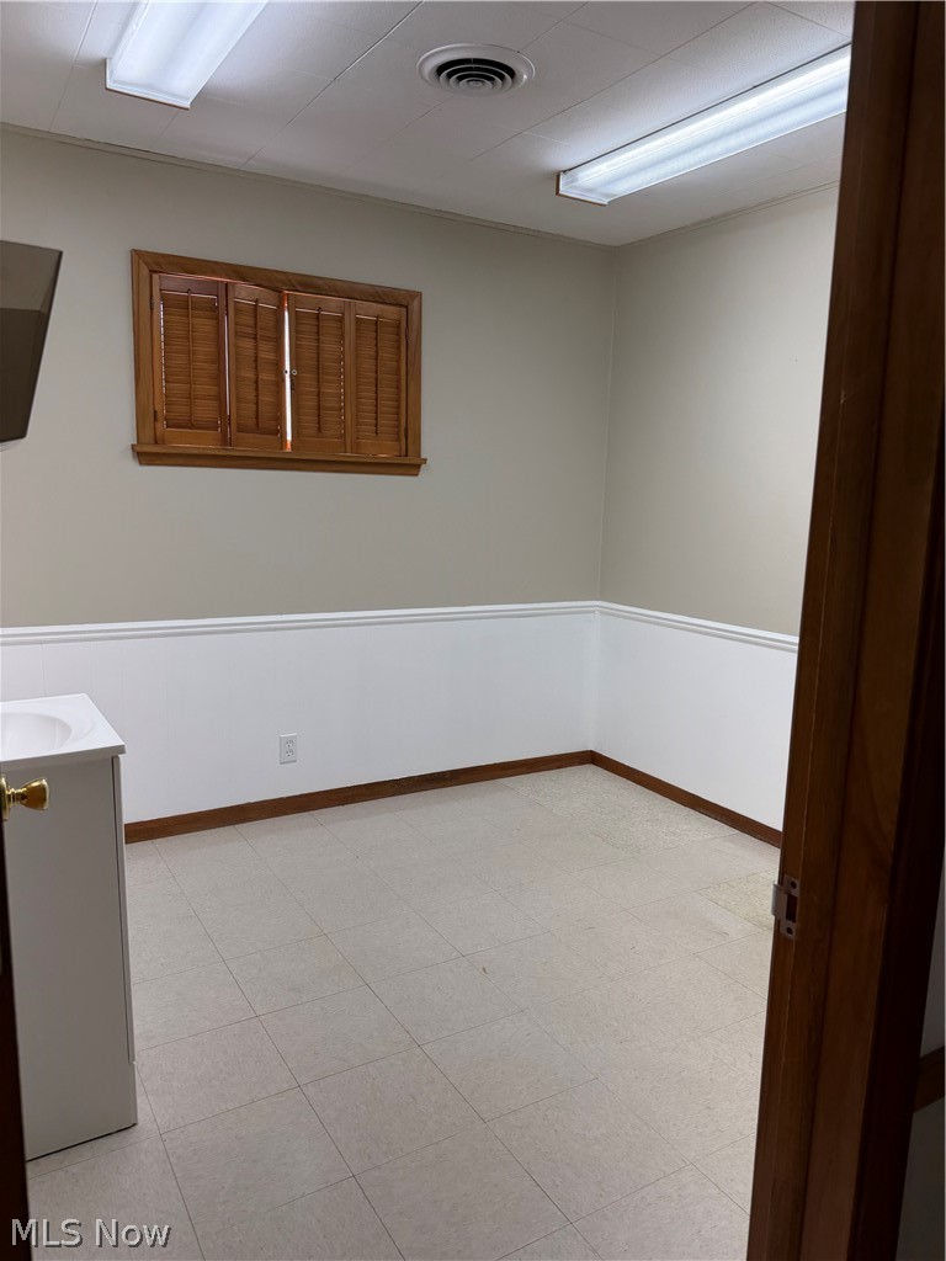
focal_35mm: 24
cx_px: 473
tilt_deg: -9.9
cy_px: 630
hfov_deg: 56.8
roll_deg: -1.4
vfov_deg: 71.6
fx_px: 875
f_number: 1.78
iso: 64
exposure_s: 1/120
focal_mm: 6.76
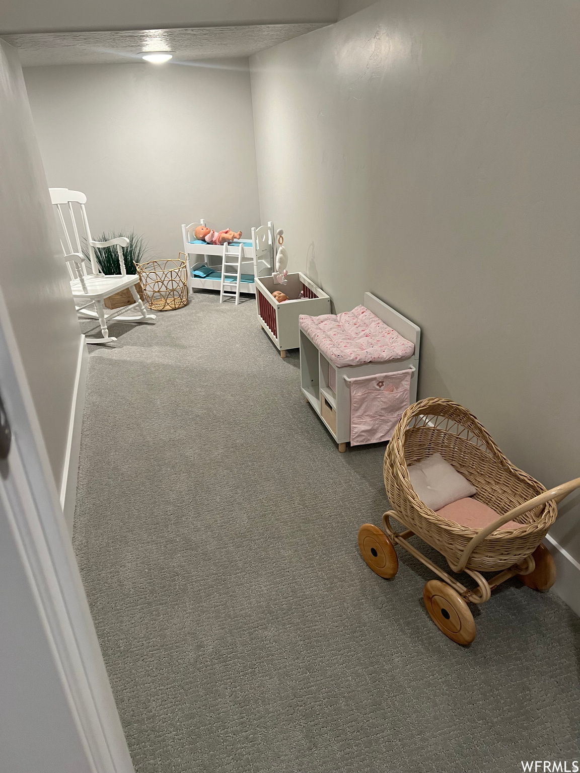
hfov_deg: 53.1
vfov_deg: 67.3
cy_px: 386
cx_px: 290
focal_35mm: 26
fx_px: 581
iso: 100
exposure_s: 1/60
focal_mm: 5.7
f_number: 1.5
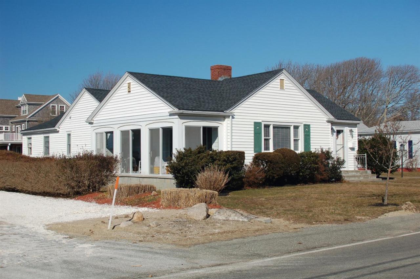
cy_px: 140
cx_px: 210
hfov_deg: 41.2
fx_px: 559
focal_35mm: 48
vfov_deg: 28.0
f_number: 8
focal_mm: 32
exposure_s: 1/250
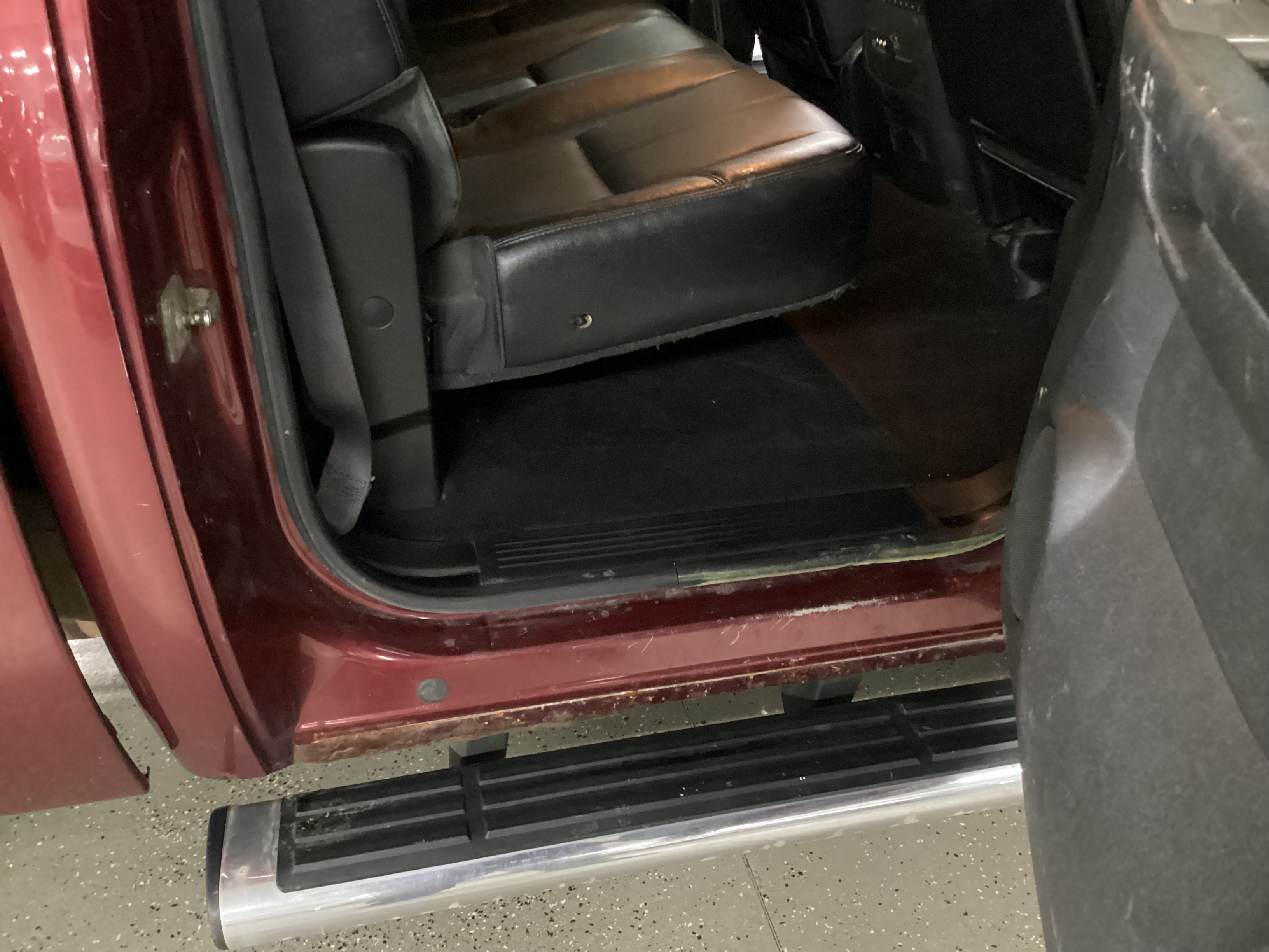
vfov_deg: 45.4
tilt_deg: -32.8
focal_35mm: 31
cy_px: 476
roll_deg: +0.2
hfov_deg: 58.4
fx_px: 1136
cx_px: 634
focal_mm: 3.3
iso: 800
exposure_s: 1/17
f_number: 2.4
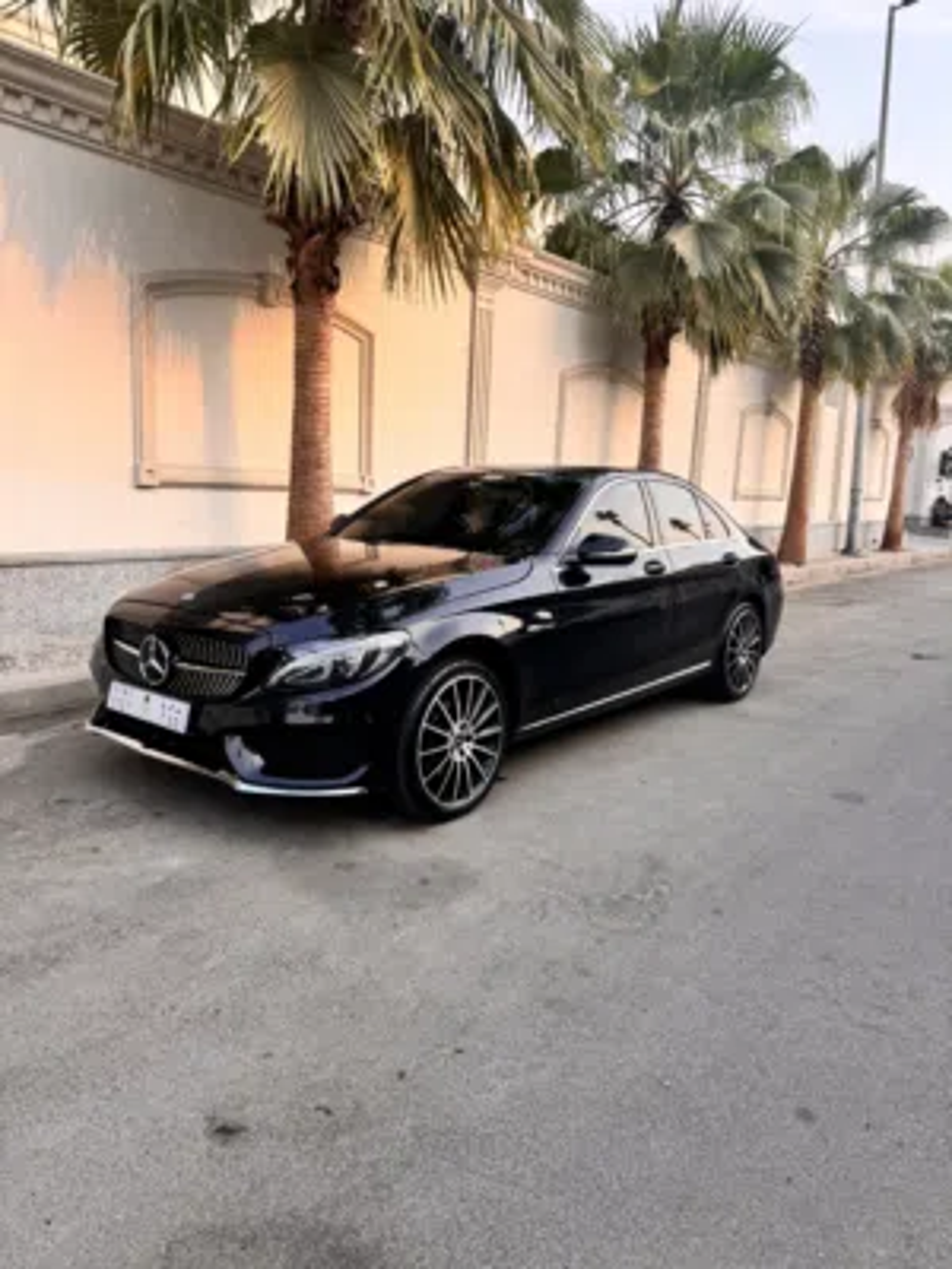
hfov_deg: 56.8
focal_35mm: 24
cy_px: 634
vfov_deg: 71.6
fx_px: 880
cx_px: 476
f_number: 1.78
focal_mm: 6.76
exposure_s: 1/397
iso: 80
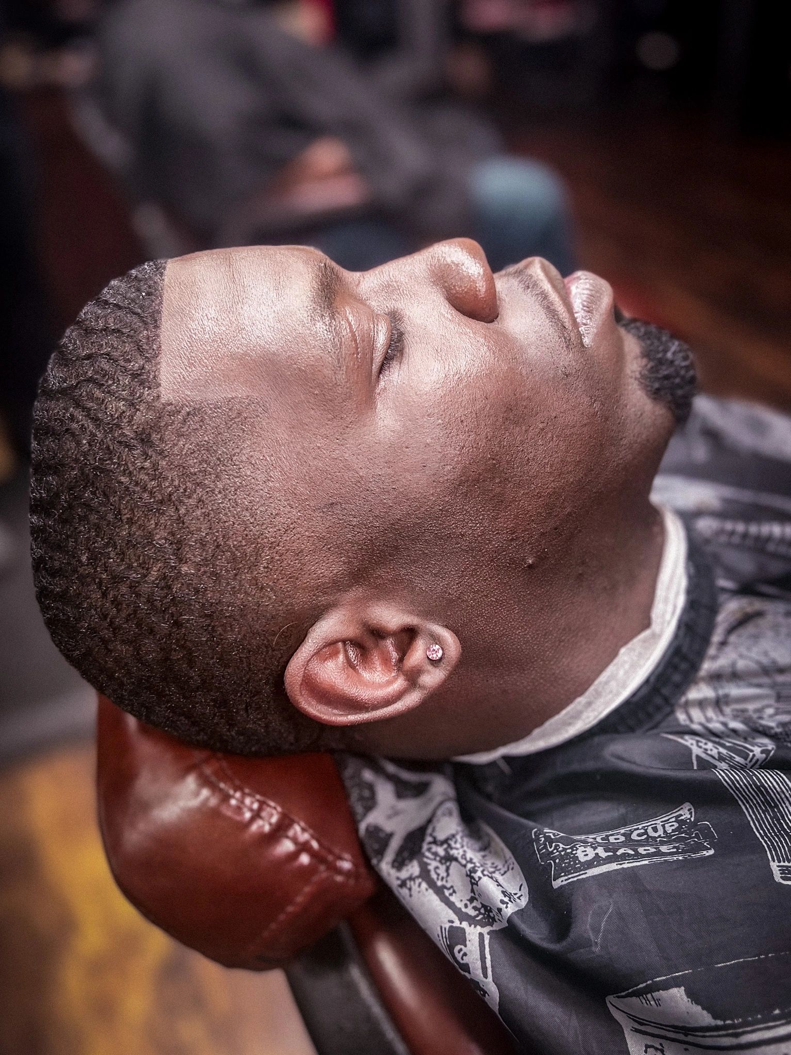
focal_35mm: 26
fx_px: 792
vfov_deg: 67.3
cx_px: 396
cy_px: 528
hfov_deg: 53.1
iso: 100
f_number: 1.5
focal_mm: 5.7
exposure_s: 1/120
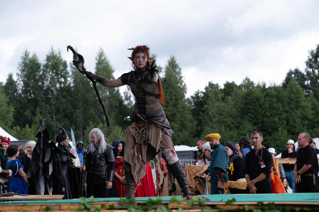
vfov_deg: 16.5
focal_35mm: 83
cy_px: 106
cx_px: 160
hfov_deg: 24.5
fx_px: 735
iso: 500
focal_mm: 55
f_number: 3.6
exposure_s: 1/1250
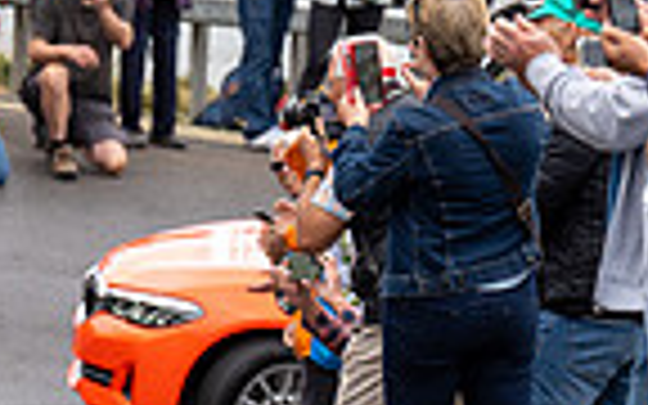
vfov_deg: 2.4
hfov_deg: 3.8
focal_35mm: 547
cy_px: 11
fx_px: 9660
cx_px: -554
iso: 320
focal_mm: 133
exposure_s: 1/1000
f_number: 3.5
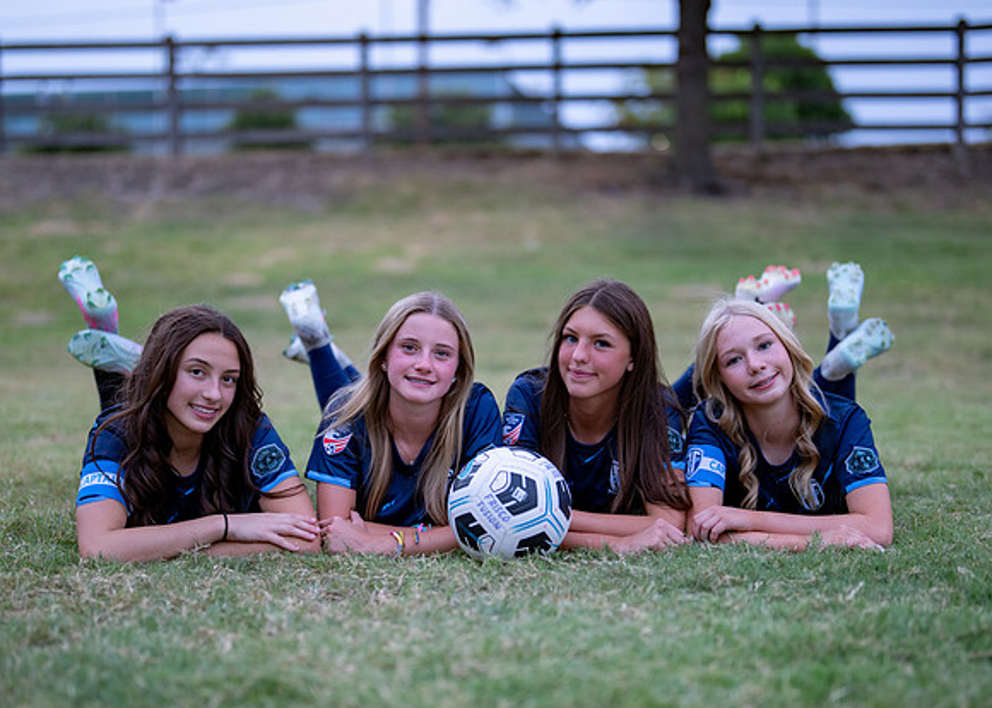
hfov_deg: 31.2
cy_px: 404
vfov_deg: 22.5
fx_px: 1779
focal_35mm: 63
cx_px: 465
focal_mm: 50
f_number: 1.2
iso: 500
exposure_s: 1/800
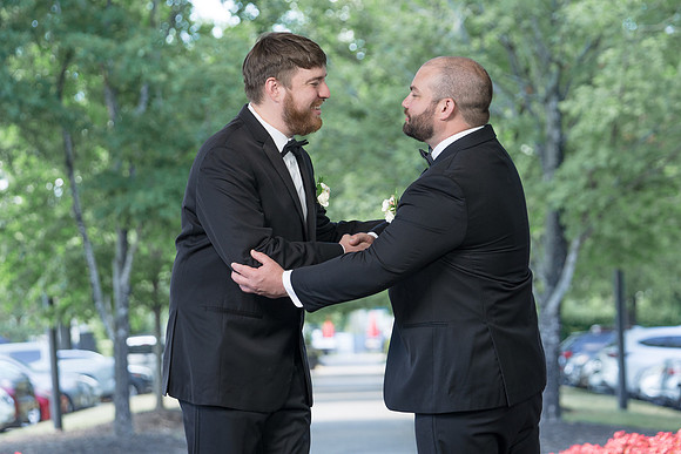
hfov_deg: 17.8
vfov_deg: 11.9
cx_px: 309
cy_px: 216
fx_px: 2174
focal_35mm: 115
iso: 250
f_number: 4
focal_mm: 104
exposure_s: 1/250
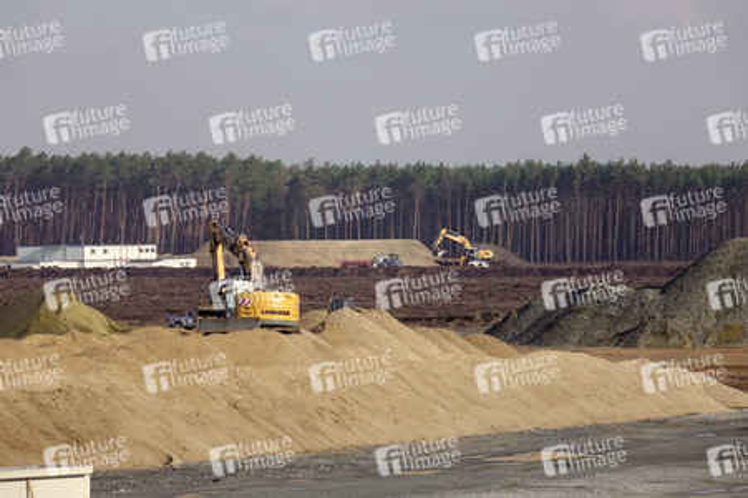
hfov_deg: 10.3
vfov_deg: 6.9
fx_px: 4152
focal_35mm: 200
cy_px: 249
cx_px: 374
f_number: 5
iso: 100
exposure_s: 1/80
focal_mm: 73.3
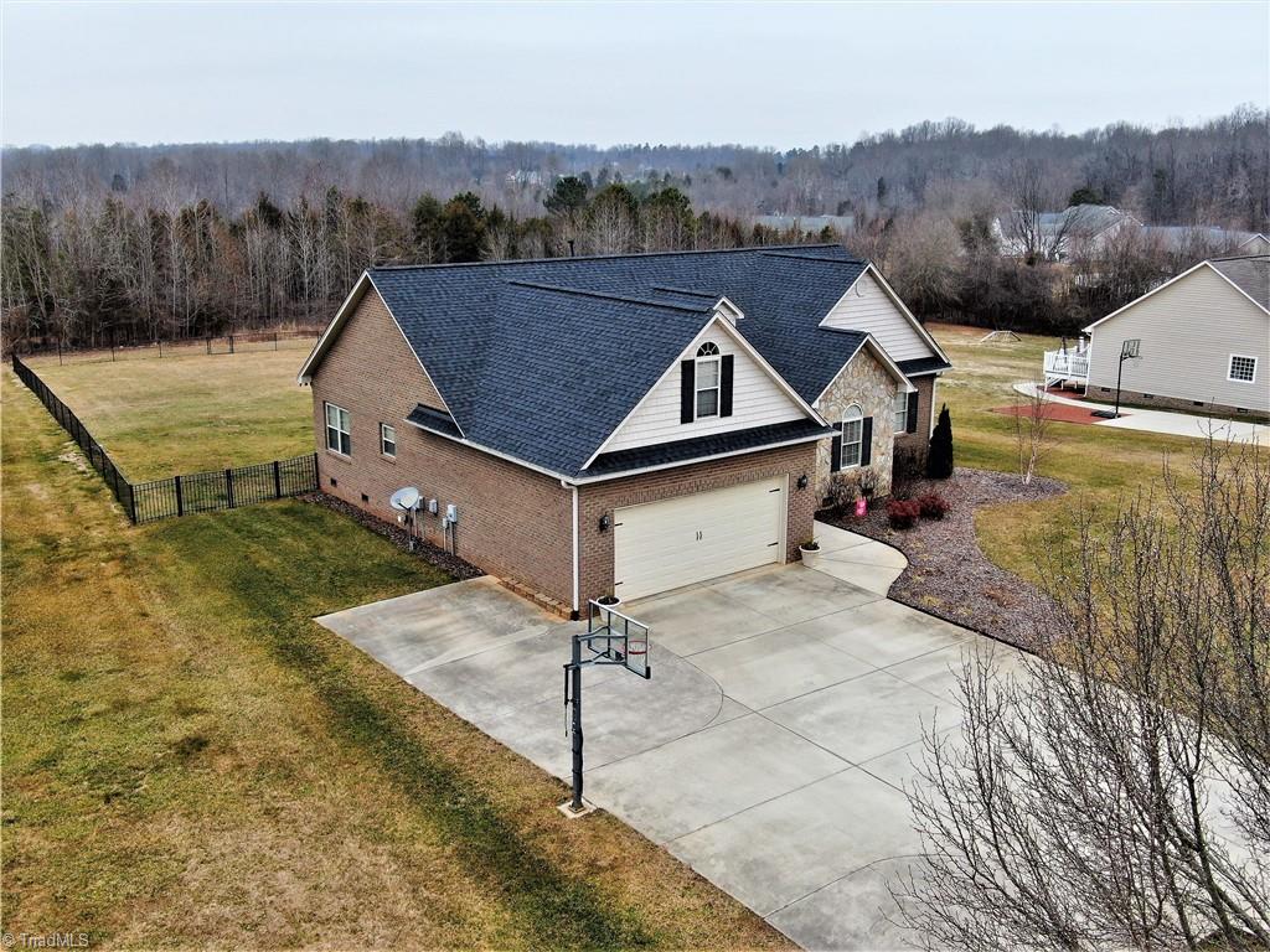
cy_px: 476
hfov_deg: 54.0
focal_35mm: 34
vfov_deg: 41.8
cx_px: 635
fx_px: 1247
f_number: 3.2
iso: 100
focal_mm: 5.82
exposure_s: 1/120
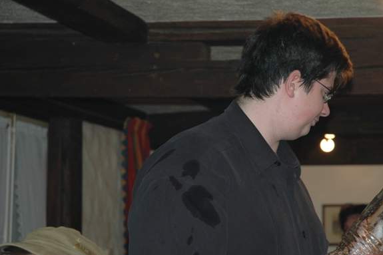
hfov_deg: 14.0
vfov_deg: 9.4
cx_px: 256
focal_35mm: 146
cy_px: 165
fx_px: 1553
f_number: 4.5
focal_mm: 70
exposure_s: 1/60
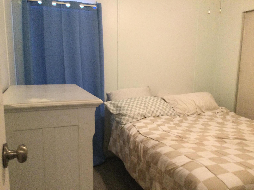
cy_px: 95
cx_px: 127
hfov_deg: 58.4
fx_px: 227
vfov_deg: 45.4
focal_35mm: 31
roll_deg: -3.0
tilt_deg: -8.5
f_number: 2.4
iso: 250
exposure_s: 1/24
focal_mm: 3.3
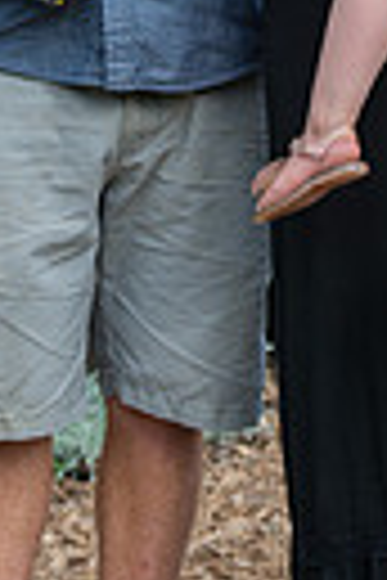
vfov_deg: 6.8
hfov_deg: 4.6
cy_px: -292
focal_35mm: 299
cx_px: 266
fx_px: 4821
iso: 250
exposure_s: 1/320
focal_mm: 86
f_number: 5
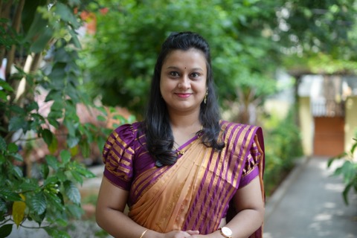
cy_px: 119
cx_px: 178
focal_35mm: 50
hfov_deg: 39.6
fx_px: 496
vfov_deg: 27.0
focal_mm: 50
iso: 125
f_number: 1.8
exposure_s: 1/250
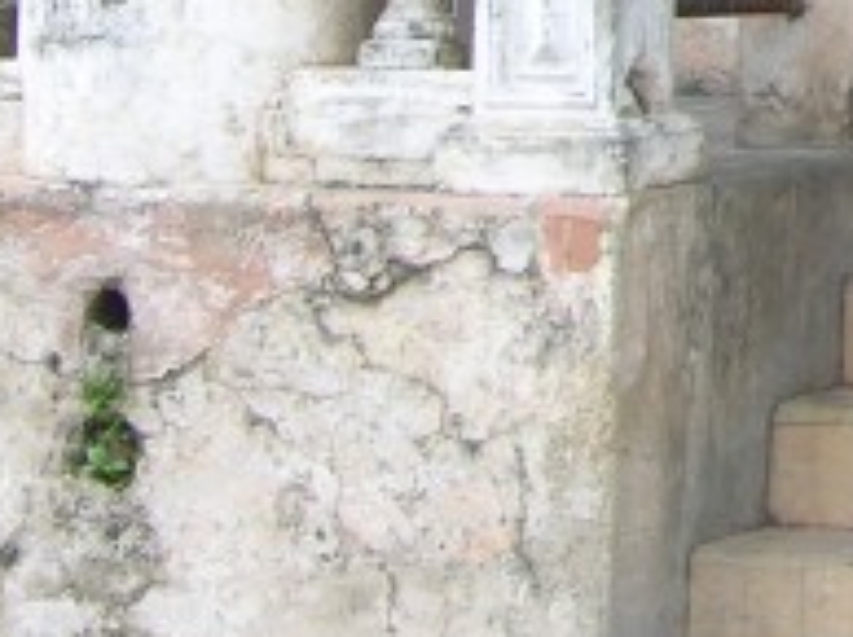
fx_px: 5981
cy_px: -720
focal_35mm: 243
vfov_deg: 5.9
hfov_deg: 7.9
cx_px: 1499
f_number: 4.2
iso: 50
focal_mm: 11.6
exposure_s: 1/75
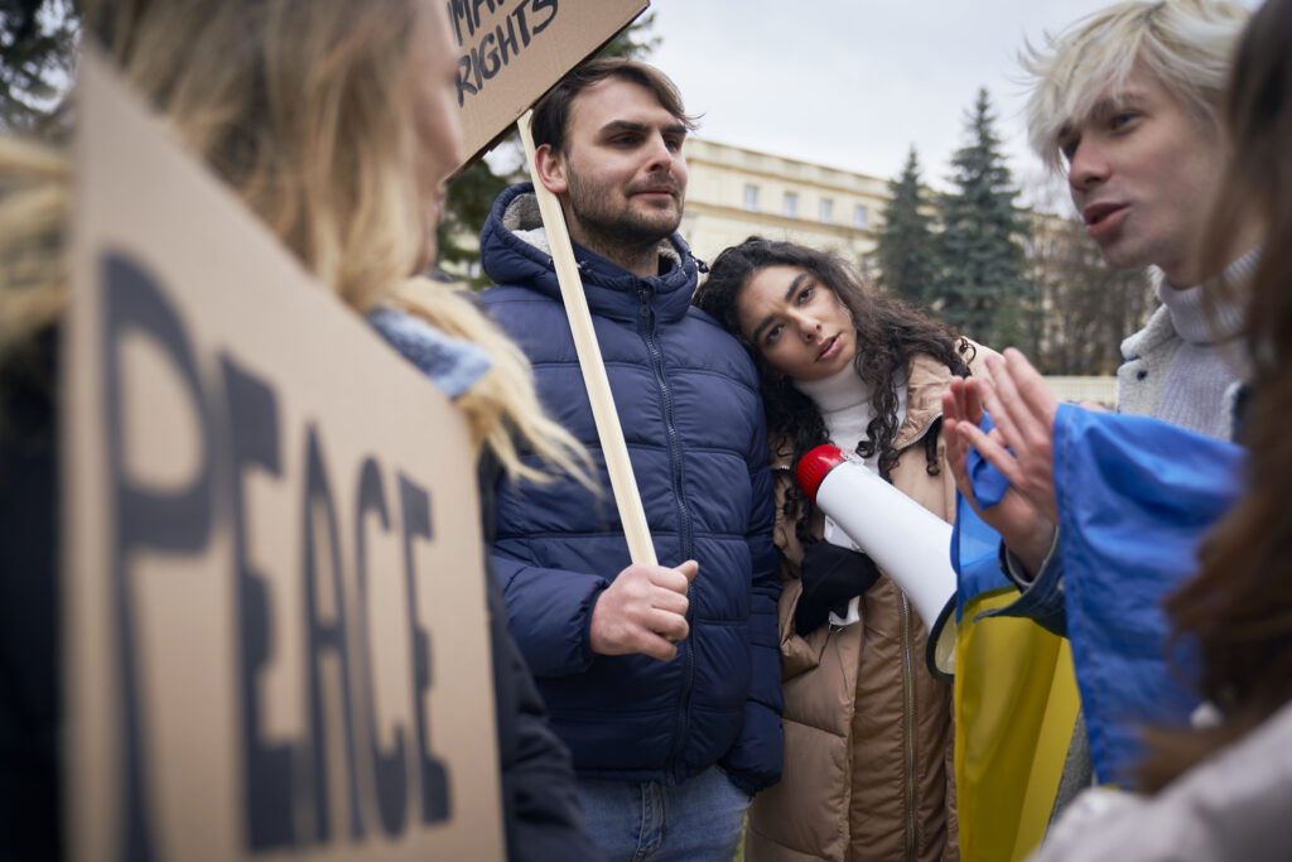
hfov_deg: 57.2
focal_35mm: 33
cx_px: 646
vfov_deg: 40.0
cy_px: 431
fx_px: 1184
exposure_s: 1/320
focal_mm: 33
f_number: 2.8
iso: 200
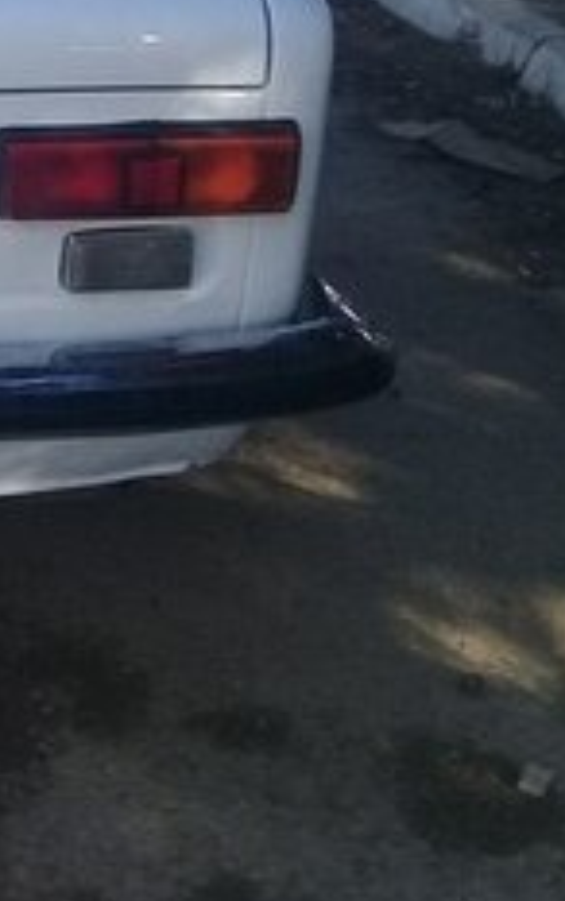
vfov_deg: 22.0
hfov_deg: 12.5
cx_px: -526
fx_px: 2287
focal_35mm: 93
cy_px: 153
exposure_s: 1/288
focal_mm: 3.3
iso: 50
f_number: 2.2
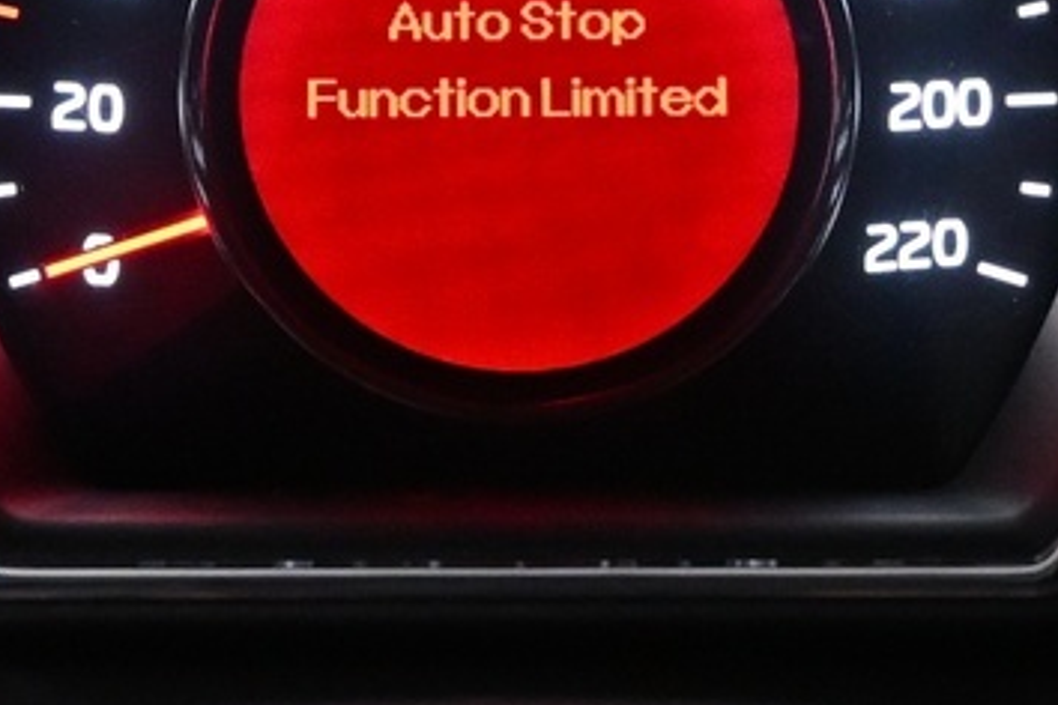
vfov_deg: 9.4
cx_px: 517
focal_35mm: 144
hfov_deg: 14.2
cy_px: -105
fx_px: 4240
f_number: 4
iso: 3200
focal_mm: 21
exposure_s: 1/80
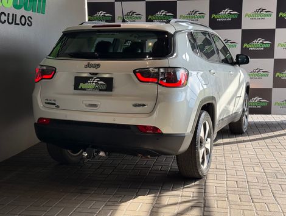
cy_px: 108
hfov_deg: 39.6
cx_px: 143
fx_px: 397
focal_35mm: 48
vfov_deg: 30.3
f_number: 1.78
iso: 64
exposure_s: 1/484
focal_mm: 6.76
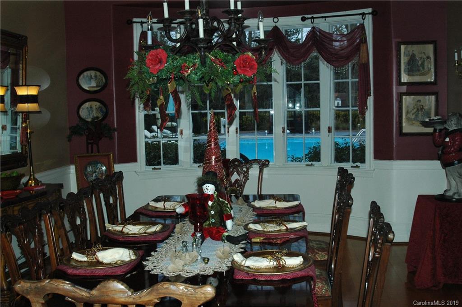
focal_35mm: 42
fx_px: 538
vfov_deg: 31.8
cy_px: 154
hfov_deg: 46.5
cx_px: 231
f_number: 8
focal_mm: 28
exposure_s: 1/125
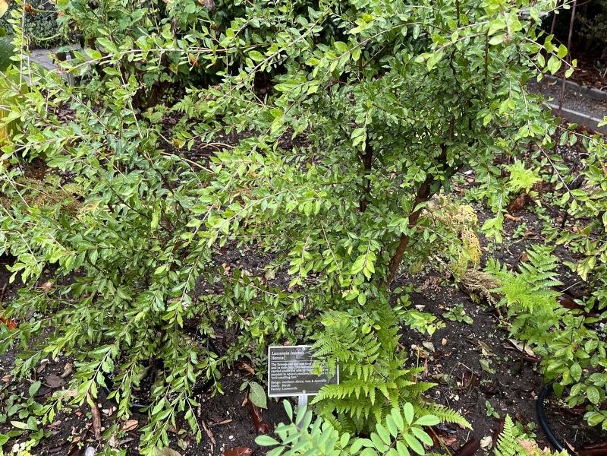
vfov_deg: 53.1
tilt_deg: -30.4
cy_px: 228
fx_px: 456
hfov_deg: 67.3
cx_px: 304
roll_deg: -6.6
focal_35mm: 26
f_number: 1.6
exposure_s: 1/122
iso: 80
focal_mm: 5.1
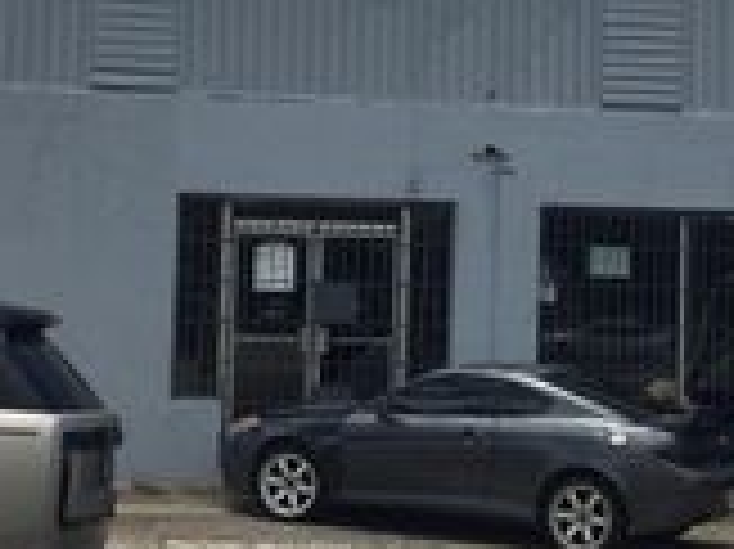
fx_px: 1886
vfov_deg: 16.5
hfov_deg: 22.0
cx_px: 468
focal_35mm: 89
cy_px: 196
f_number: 2.2
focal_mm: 4.15
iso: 32
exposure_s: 1/3300
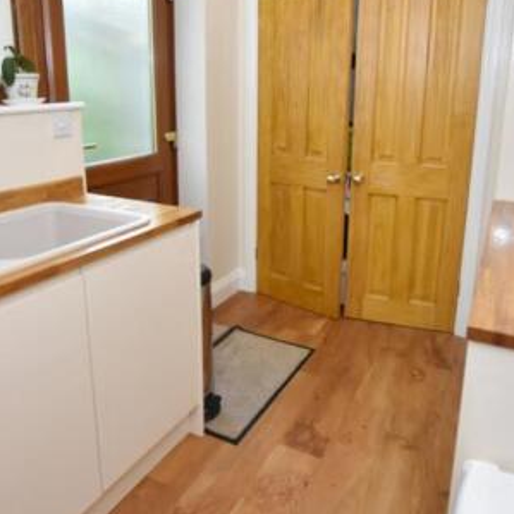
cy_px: 188
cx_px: 258
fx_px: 470
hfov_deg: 57.3
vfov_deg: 56.5
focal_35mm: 28
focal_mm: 10
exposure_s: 1/200
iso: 800
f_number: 3.5
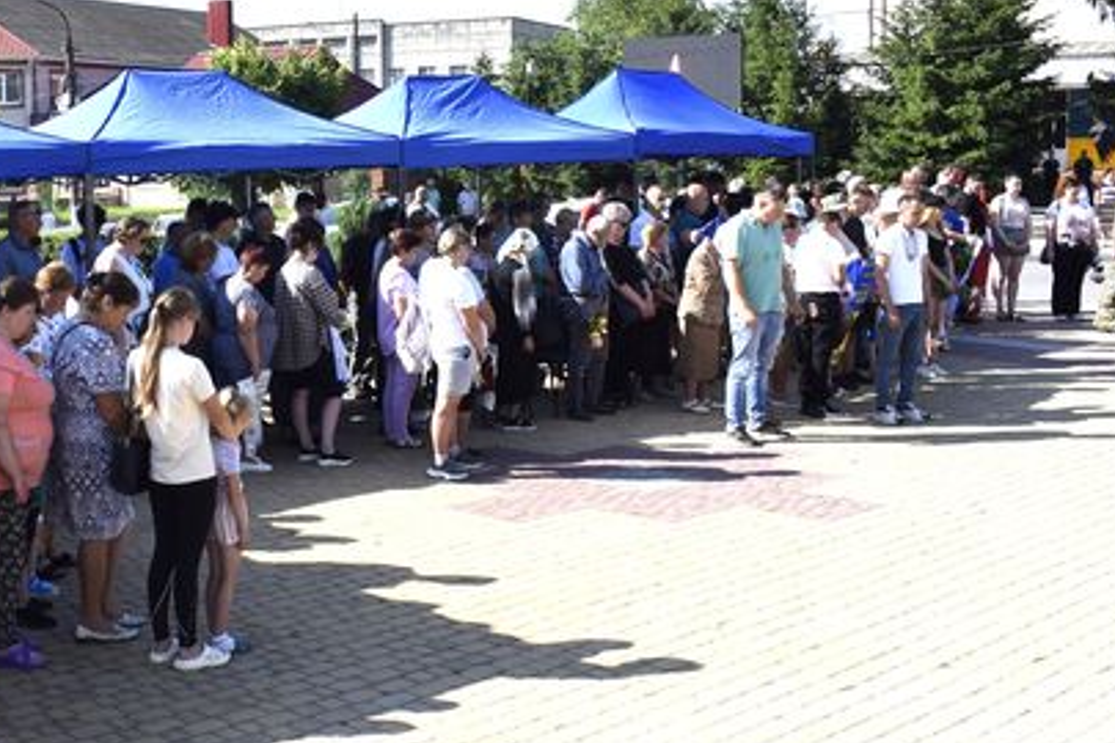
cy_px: 322
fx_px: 1548
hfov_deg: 38.0
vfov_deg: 27.0
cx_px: 204
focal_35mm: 50
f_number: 9
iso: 200
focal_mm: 18
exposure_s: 1/320
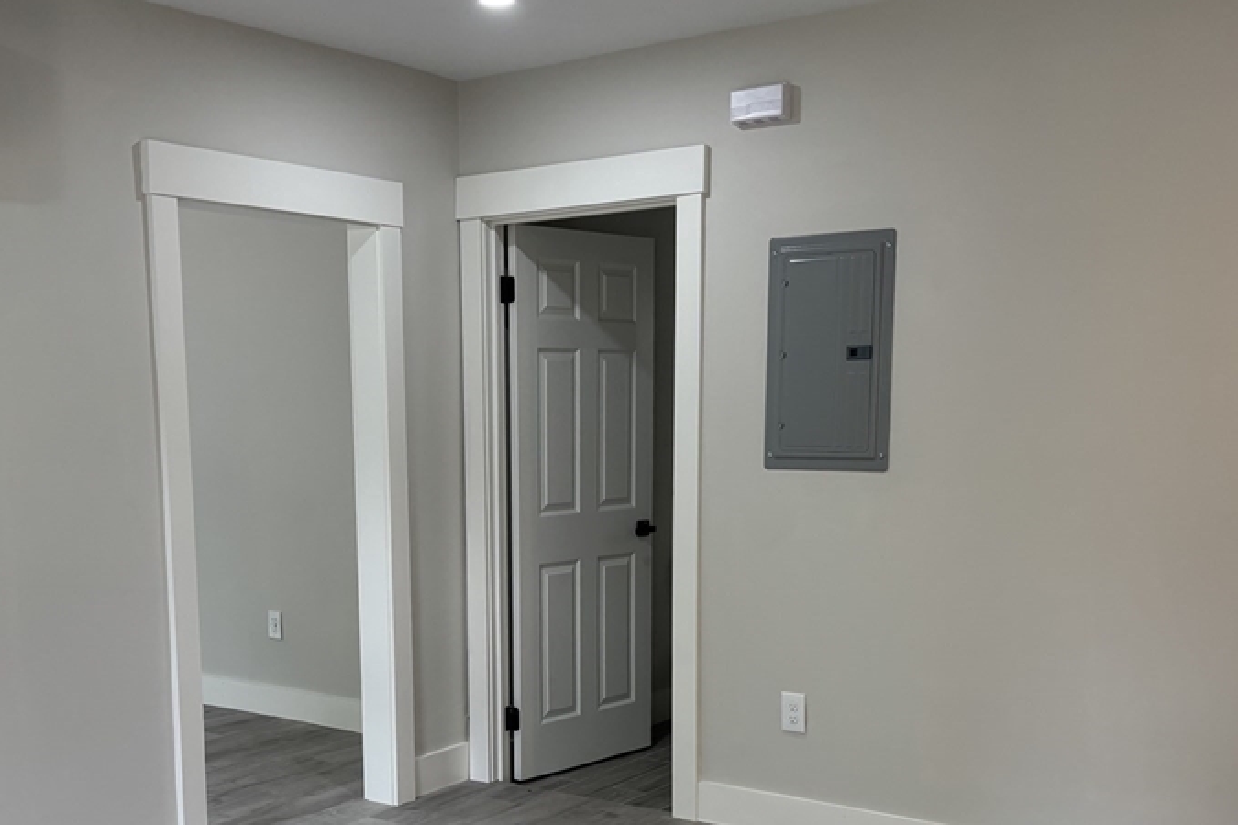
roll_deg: +0.7
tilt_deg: -9.0
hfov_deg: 47.3
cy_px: 605
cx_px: 526
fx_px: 1410
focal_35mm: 41
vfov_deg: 32.1
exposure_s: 1/121
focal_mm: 5.96
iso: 100
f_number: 1.6
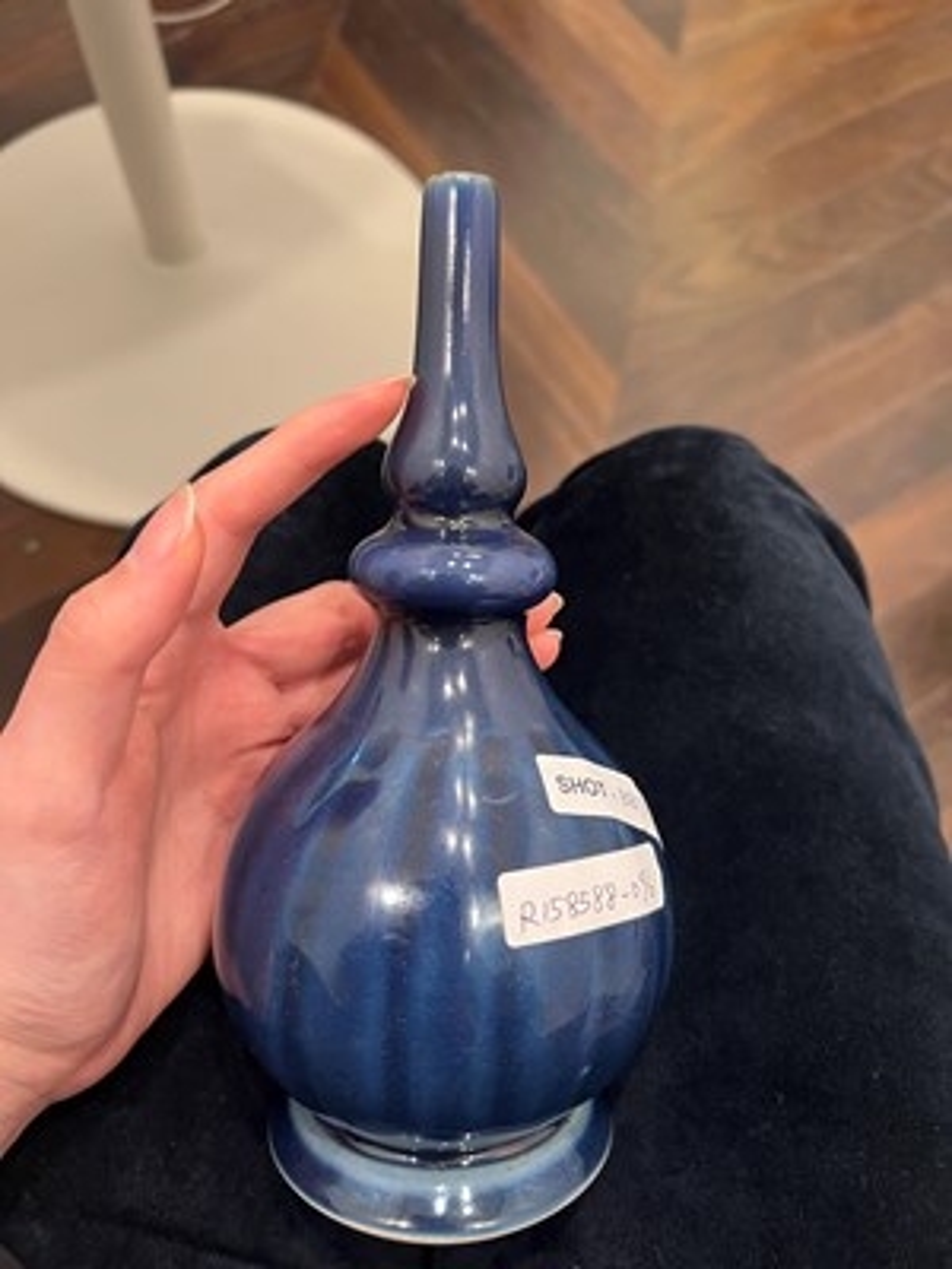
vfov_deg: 67.3
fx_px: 953
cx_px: 476
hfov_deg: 53.1
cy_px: 634
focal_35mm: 26
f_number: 1.5
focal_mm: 5.7
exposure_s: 1/60
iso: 250
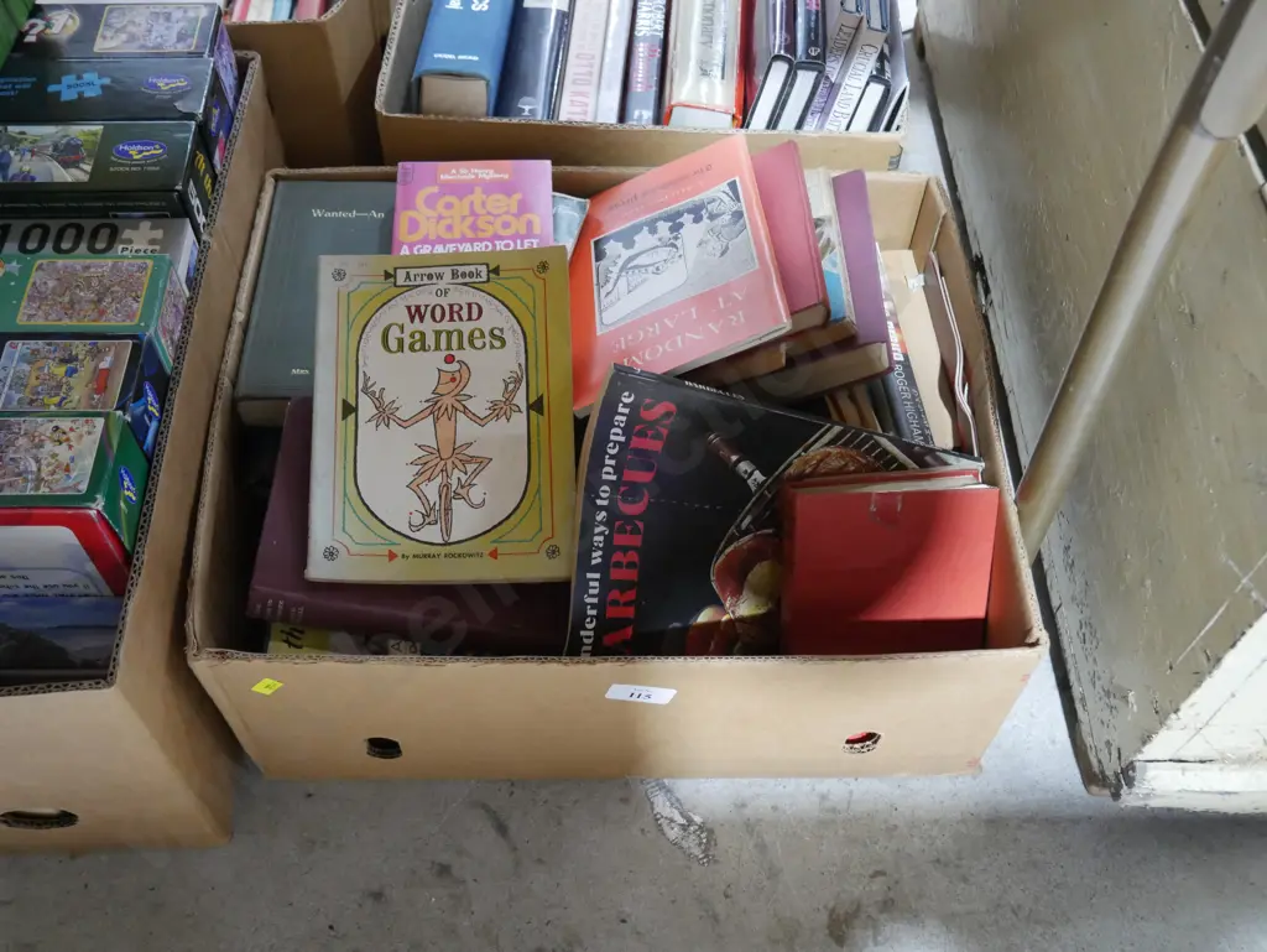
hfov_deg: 53.9
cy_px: 476
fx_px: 1245
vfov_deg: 41.8
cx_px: 634
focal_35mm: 34
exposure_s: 1/60
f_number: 4
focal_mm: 17
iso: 2500
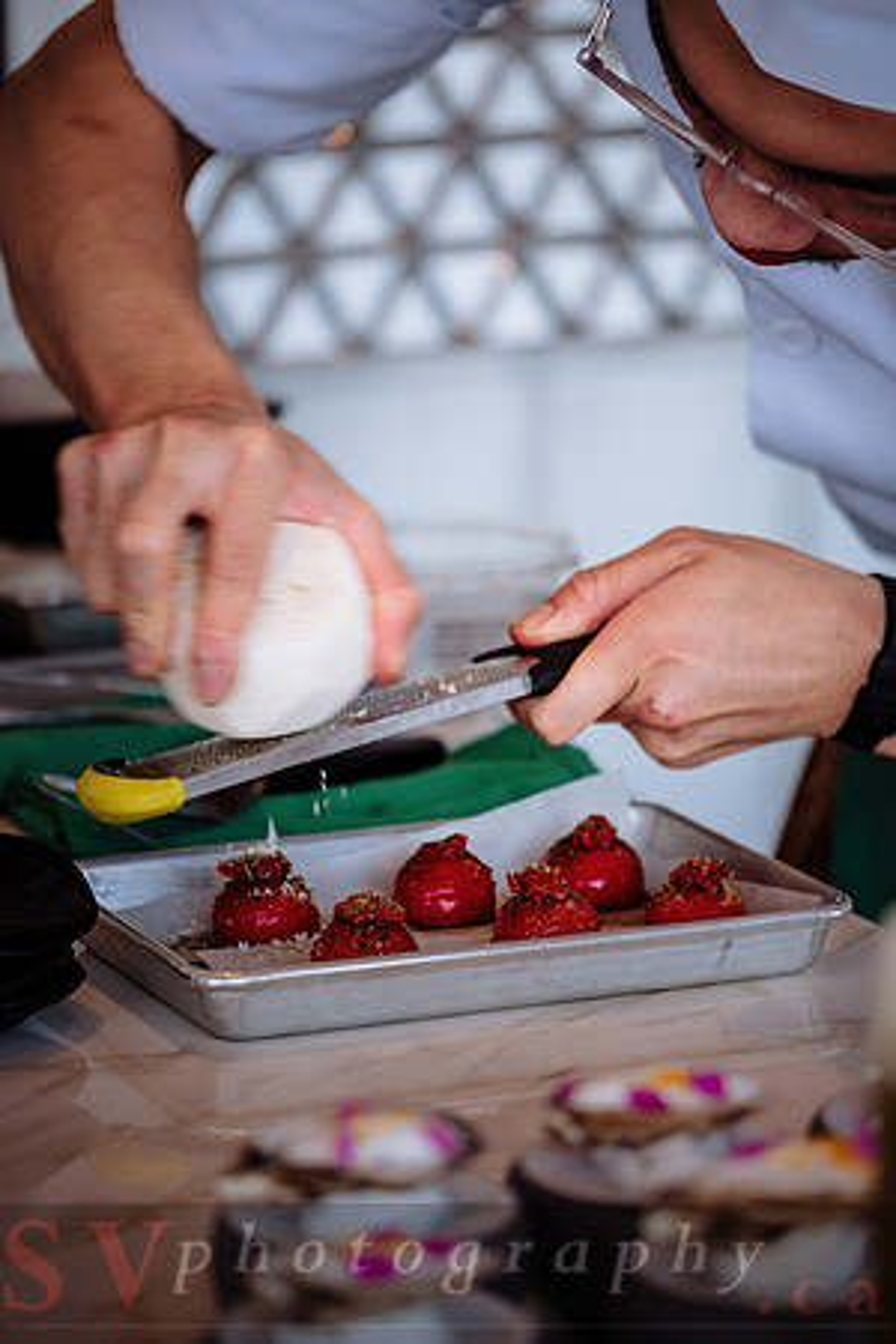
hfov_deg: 11.4
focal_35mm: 120
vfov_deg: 17.1
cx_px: 448
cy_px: 672
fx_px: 4480
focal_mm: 80
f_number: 2.8
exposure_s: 1/160
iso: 200
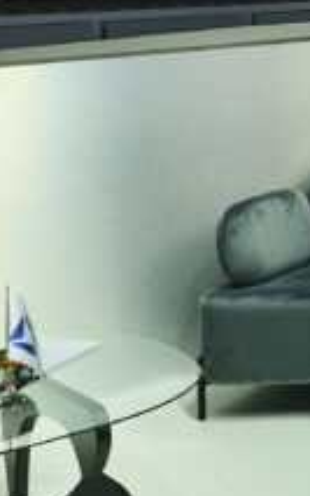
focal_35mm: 87
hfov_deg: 8.7
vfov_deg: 22.5
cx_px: 1170
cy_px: -48
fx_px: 1177
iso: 200
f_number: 8
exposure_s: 1/25
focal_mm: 14
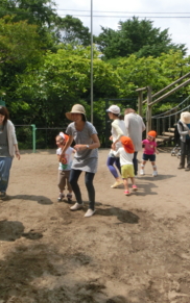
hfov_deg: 36.1
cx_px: 74
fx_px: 290
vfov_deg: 55.3
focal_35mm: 35
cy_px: 148
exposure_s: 1/160
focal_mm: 4.24
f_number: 7.9
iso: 80
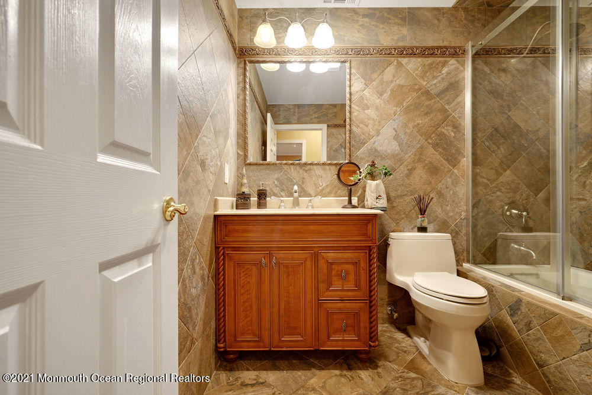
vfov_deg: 73.8
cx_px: 296
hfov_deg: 96.7
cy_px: 198
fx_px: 263
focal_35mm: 16
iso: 200
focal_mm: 16
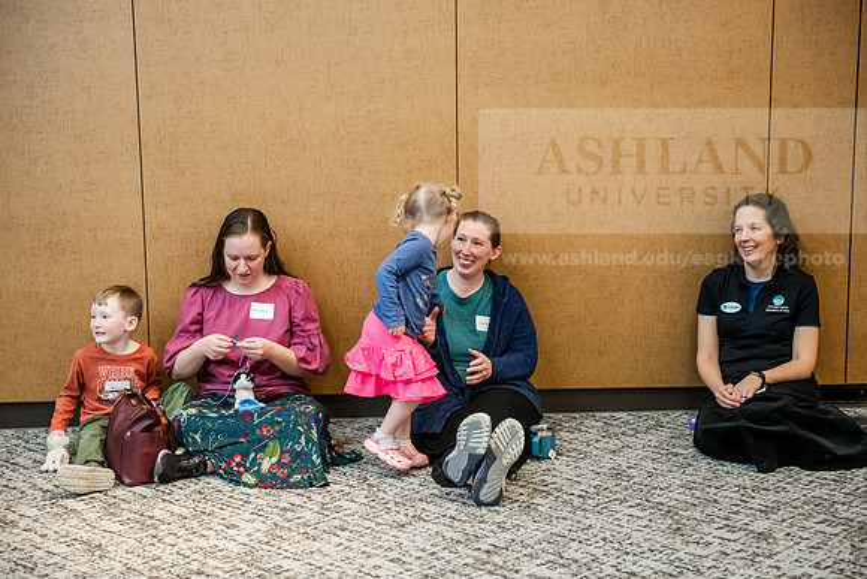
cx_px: 434
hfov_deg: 34.5
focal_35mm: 58
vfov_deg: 23.4
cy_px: 290
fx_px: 1397
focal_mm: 58
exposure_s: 1/160
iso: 2000
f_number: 3.2
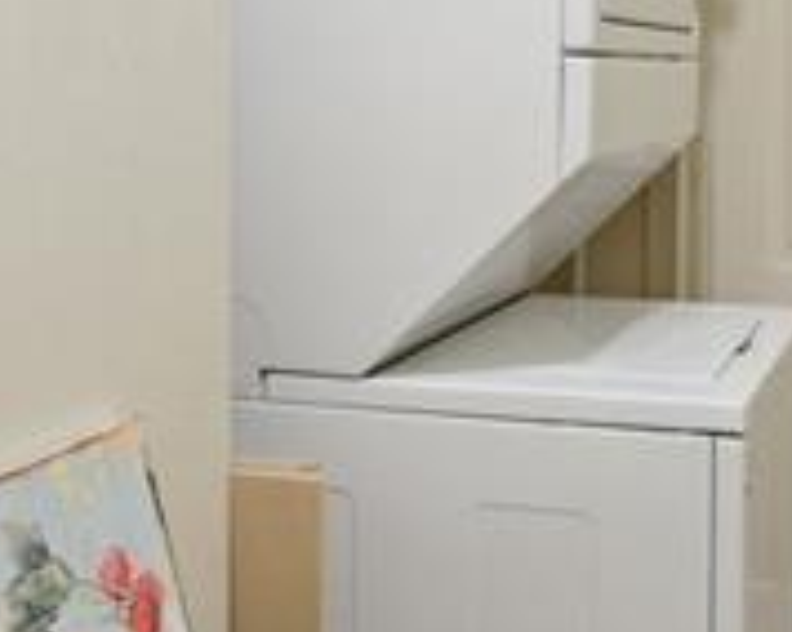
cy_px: 131
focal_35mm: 54
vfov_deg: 27.5
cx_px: 636
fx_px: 1264
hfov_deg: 33.7
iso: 800
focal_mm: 16
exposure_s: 1
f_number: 11
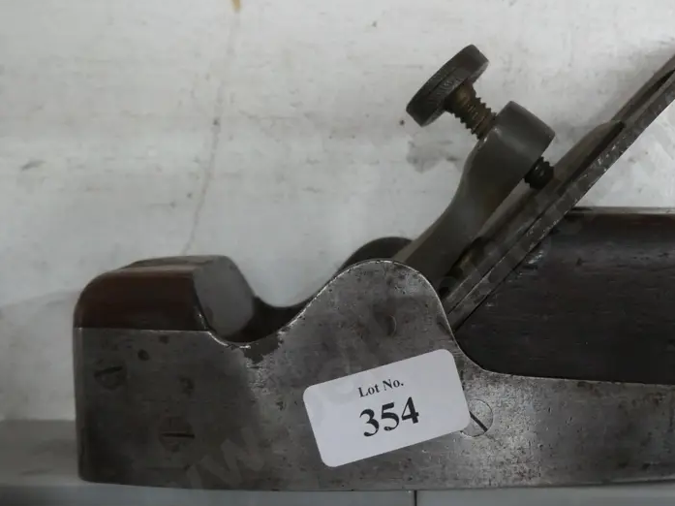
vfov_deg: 29.1
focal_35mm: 50
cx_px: 495
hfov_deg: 37.4
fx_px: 974
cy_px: 264
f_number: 4
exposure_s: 1/60
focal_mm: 17
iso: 3200
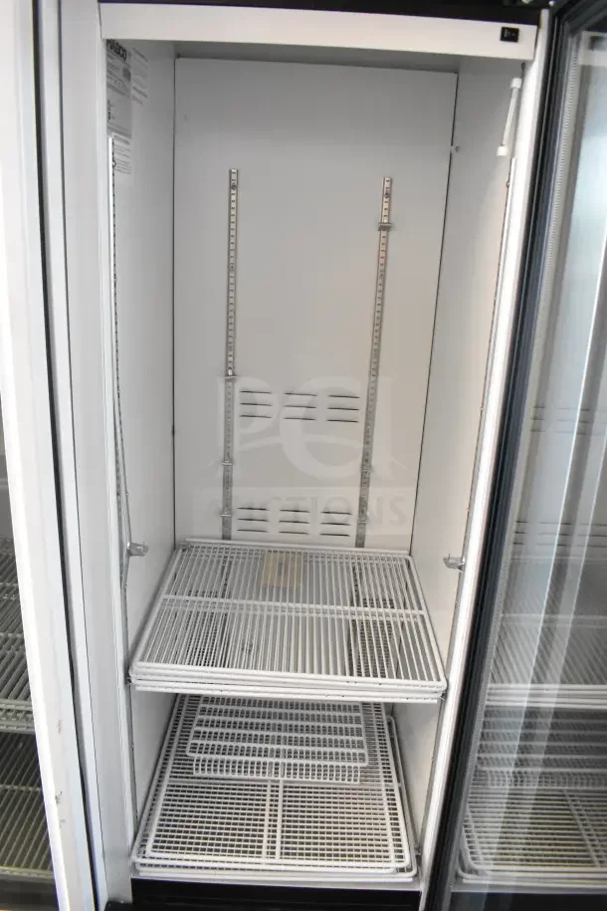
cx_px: 304
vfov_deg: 67.4
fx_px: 683
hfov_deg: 47.9
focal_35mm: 27
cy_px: 456
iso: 6400
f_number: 4.5
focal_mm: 18
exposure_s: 1/80
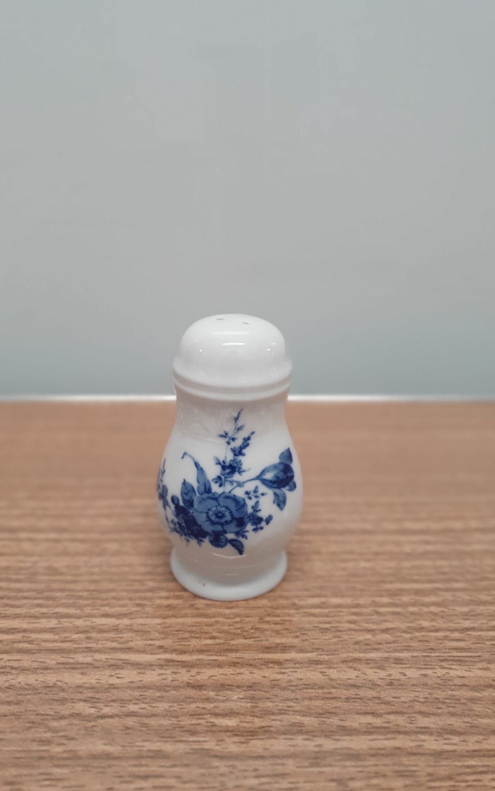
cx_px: 232
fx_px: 604
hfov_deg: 44.5
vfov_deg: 66.5
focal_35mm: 28
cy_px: 397
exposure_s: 1/100
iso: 160
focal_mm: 4.32
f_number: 1.5
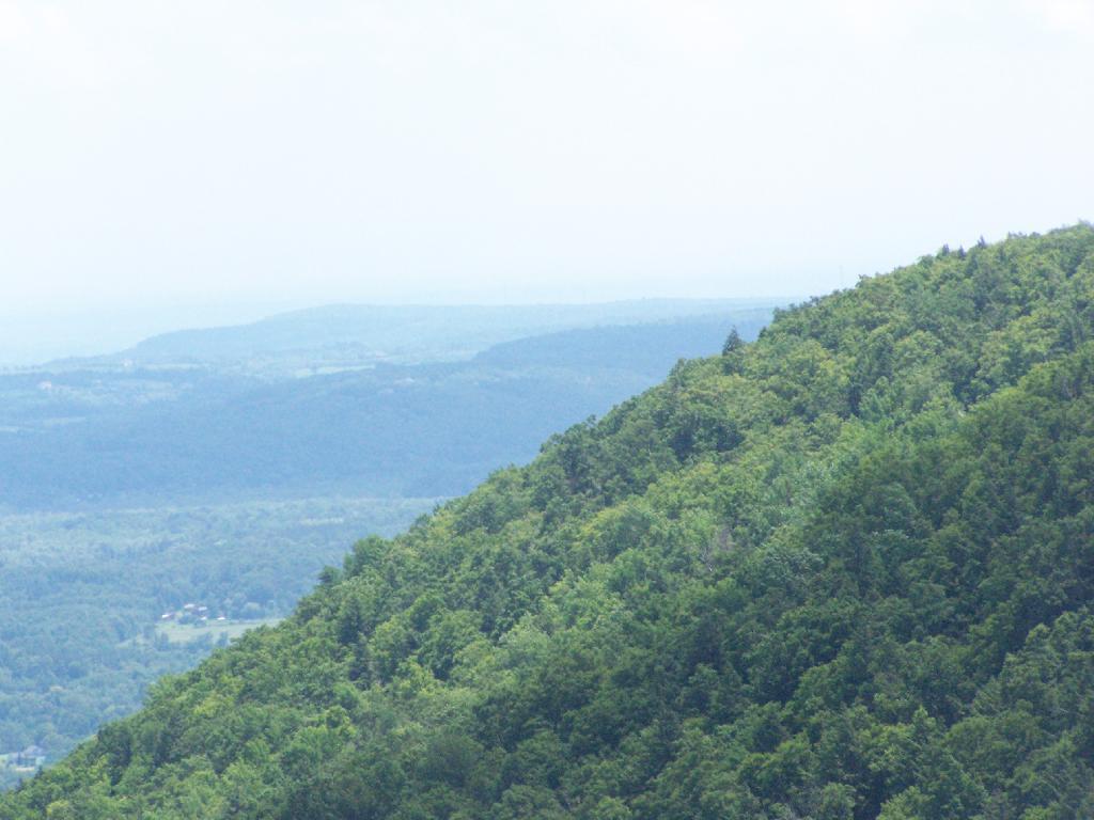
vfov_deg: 5.5
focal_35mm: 268
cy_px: 410
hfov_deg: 7.4
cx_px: 547
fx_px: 8470
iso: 400
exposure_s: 1/1000
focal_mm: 44.4
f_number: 7.1
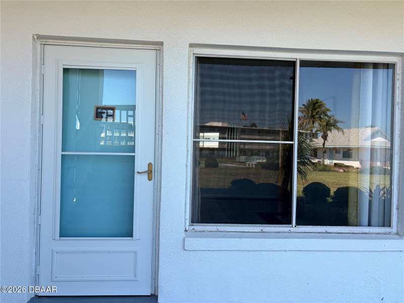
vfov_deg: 53.1
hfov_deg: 67.3
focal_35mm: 26
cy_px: 152
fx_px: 303
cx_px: 202
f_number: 1.6
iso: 50
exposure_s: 1/591
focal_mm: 5.96
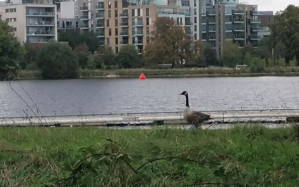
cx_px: 150
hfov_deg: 12.7
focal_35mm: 165
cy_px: 97
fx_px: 1345
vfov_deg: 8.0
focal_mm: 5.3
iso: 50
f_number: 1.8
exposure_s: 1/219
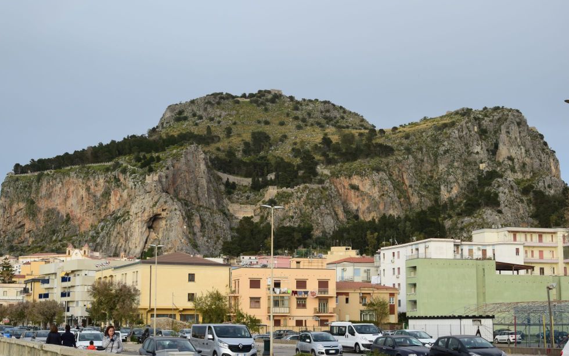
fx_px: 846
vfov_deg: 23.8
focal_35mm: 55
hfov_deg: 37.2
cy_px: 189
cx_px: 281
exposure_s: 1/250
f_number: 10
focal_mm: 35
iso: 400
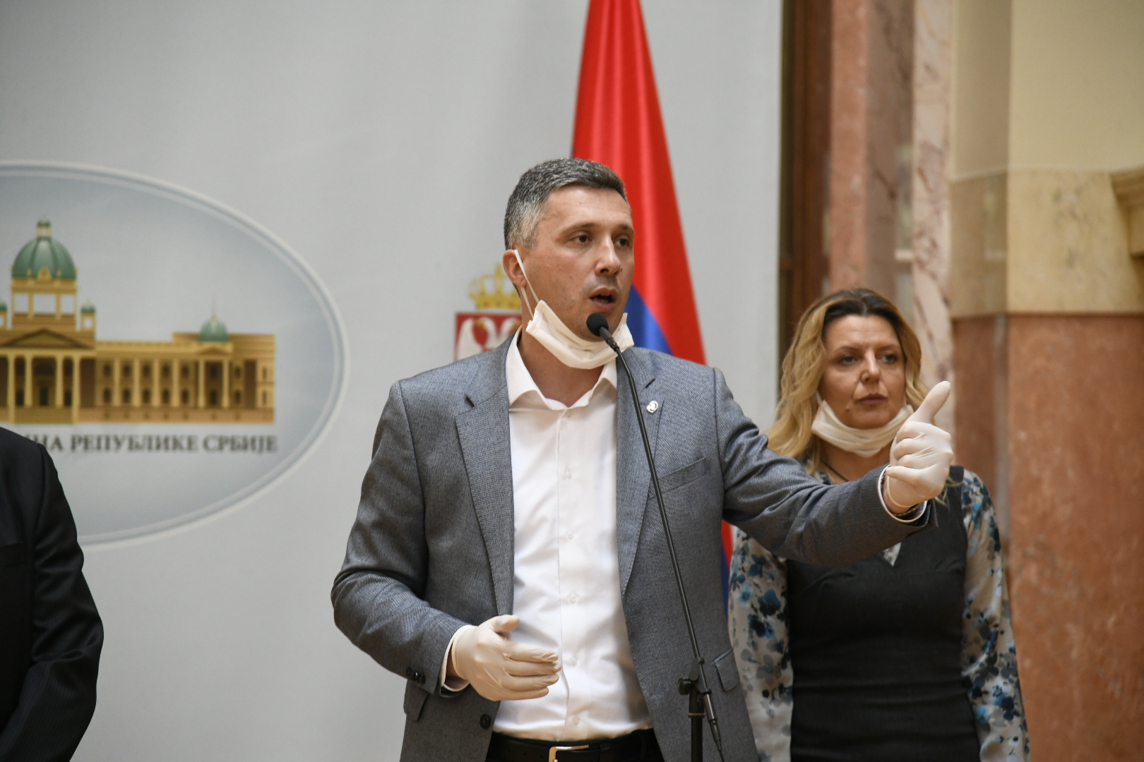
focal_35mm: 120
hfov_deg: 17.1
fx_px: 3813
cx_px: 572
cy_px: 381
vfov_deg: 11.4
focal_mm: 120
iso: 2000
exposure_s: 1/200
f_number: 4
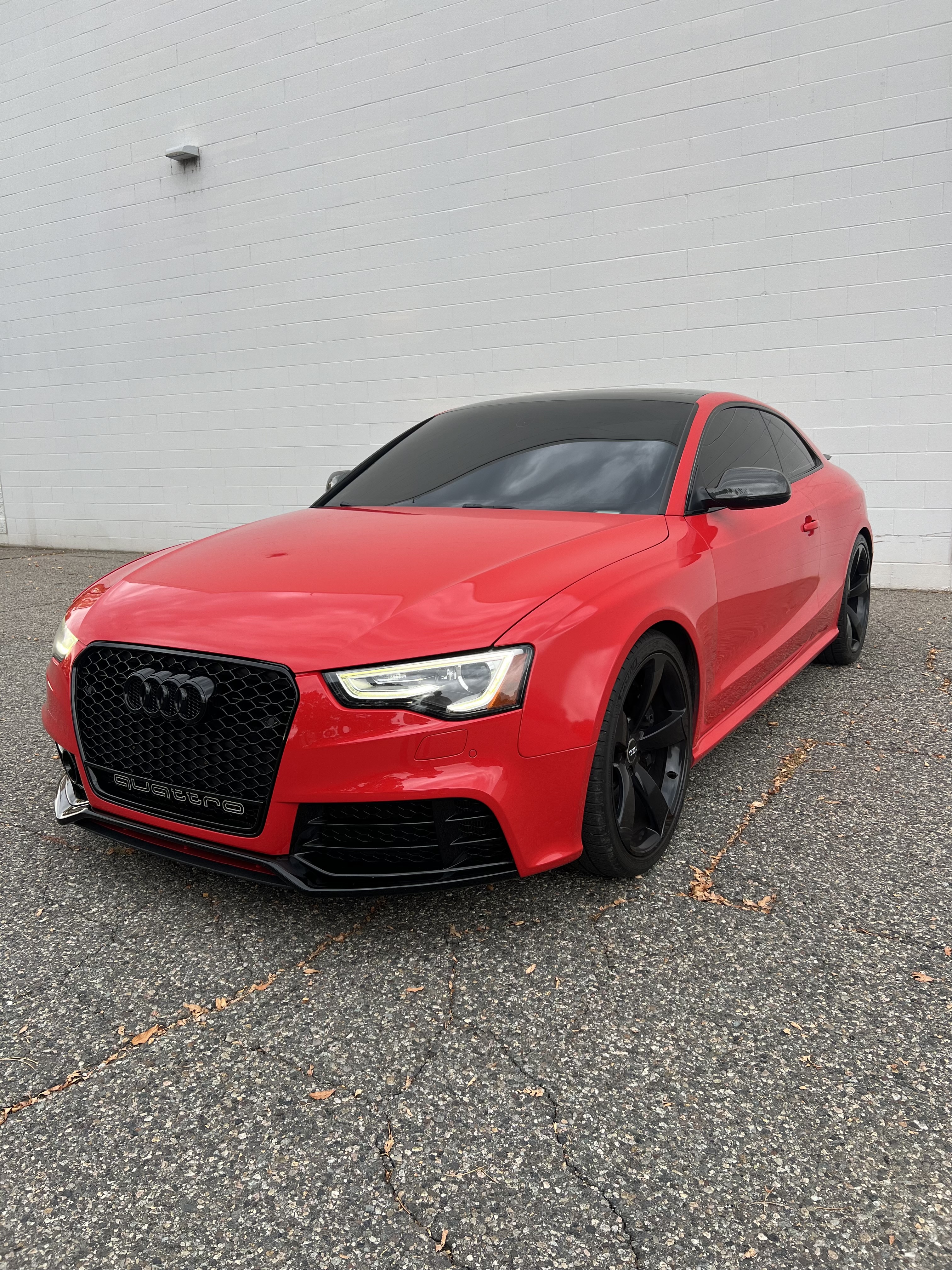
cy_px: 635
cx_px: 476
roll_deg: +1.9
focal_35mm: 26
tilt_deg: -9.6
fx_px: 953
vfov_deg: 67.3
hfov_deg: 53.1
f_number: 1.5
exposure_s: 1/436
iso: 50
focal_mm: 5.7
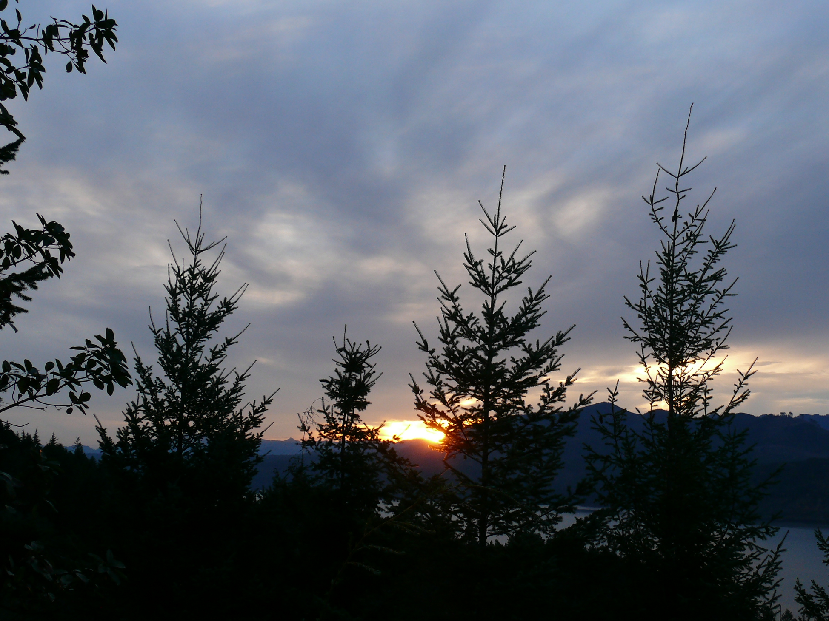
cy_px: 319
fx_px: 1102
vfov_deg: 31.5
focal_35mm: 46
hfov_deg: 41.1
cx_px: 494
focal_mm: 7.4
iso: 100
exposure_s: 1/125
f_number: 3.6
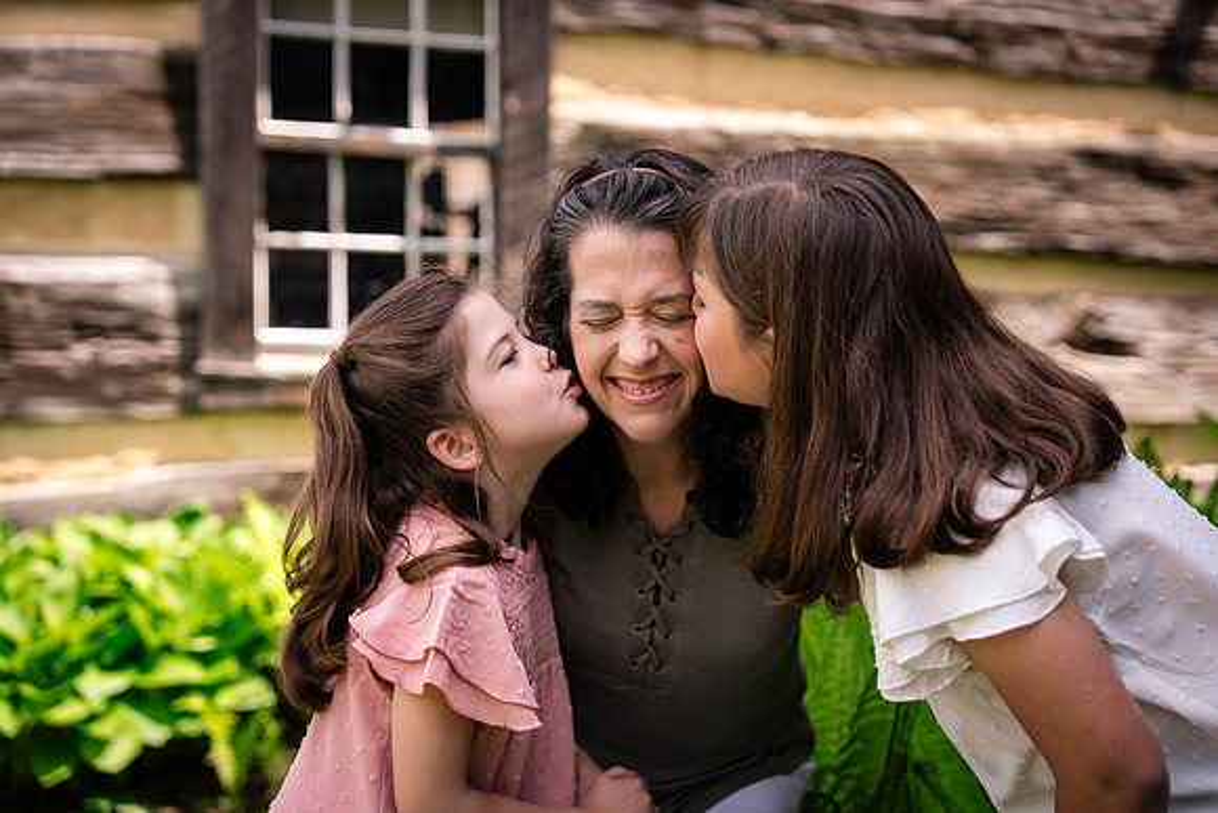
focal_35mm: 58
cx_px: 609
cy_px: 406
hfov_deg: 34.5
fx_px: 1963
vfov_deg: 23.4
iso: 100
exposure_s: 1/400
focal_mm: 58
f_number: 2.8
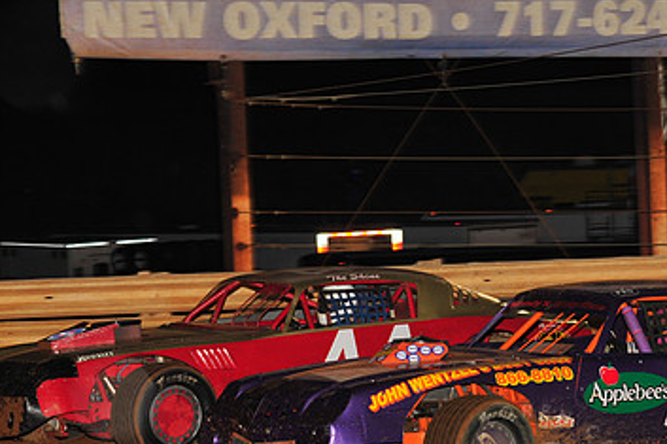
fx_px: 3648
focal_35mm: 197
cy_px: 344
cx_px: 527
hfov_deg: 10.4
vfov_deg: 7.0
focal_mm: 120
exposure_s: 1/320
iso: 800
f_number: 6.3
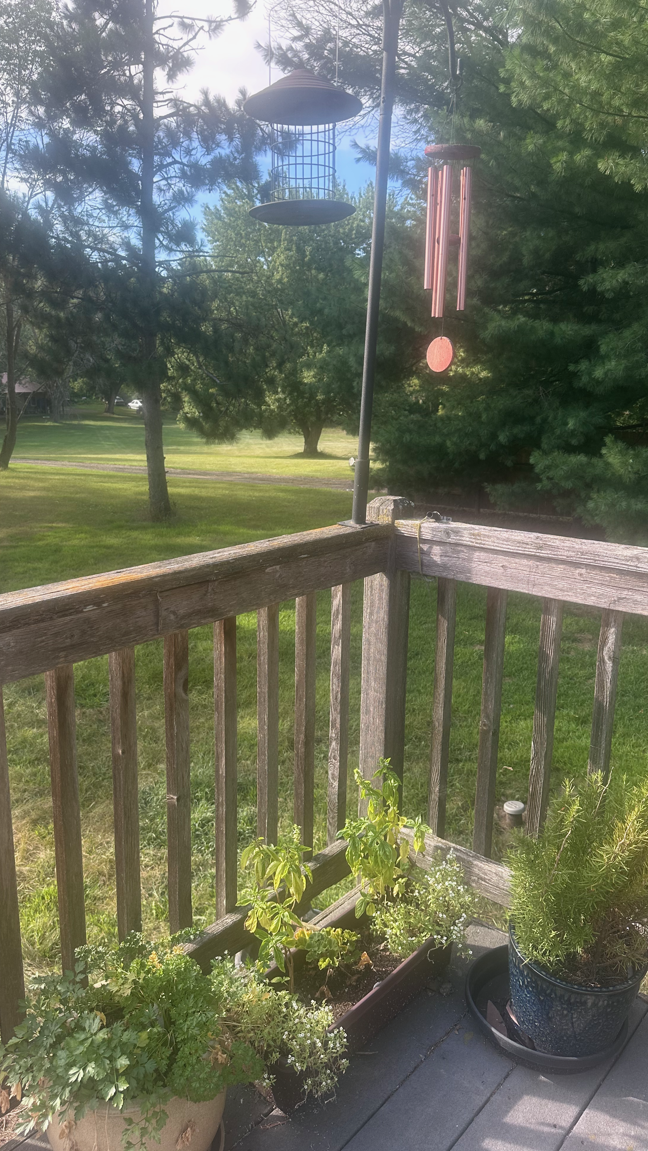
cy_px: 571
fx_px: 825
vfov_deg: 69.9
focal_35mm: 27
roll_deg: +0.3
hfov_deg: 42.9
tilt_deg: -12.6
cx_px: 310
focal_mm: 6.86
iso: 80
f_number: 1.78
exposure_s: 1/501
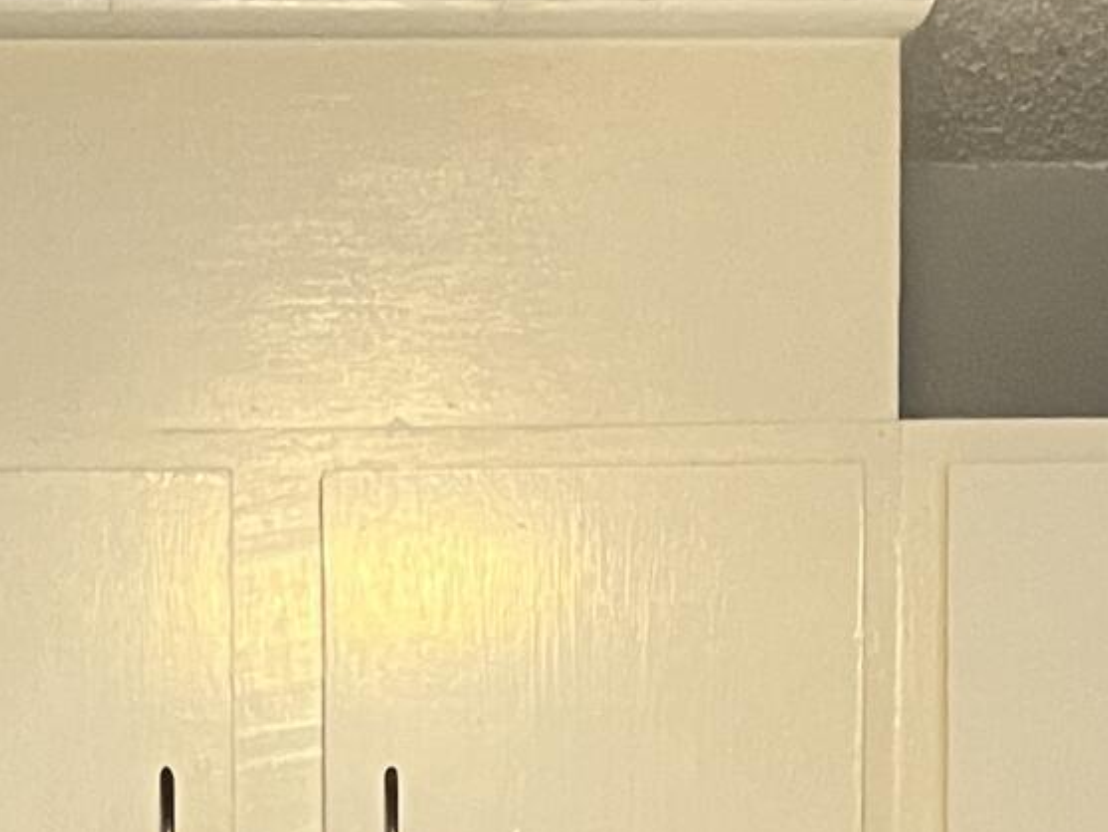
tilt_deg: -3.5
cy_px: 1921
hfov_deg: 14.0
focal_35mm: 140
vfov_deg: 9.5
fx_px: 4482
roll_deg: +0.4
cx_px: 231
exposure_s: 1/60
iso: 200
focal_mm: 5.7
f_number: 1.5
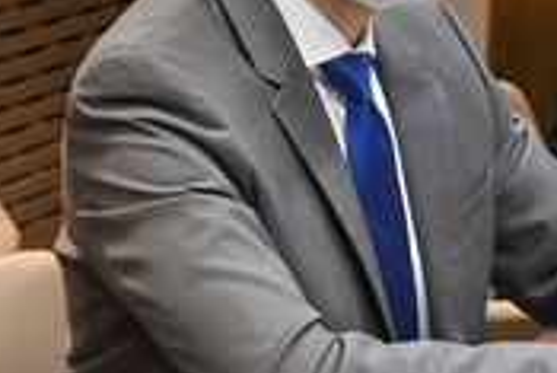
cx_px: 481
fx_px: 3918
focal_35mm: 253
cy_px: 107
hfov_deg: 8.1
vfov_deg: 5.4
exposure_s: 1/80
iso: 3200
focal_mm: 50
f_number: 6.3
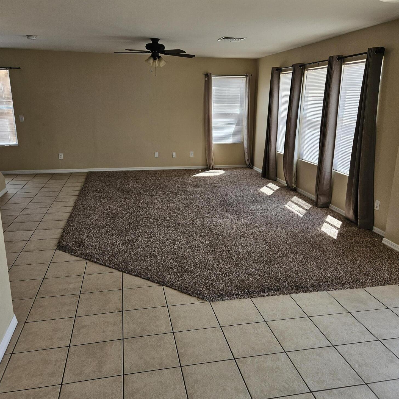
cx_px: 201
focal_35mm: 28
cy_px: 200
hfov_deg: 57.3
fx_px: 365
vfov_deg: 57.3
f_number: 1.8
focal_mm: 5.4
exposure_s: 1/359
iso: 80
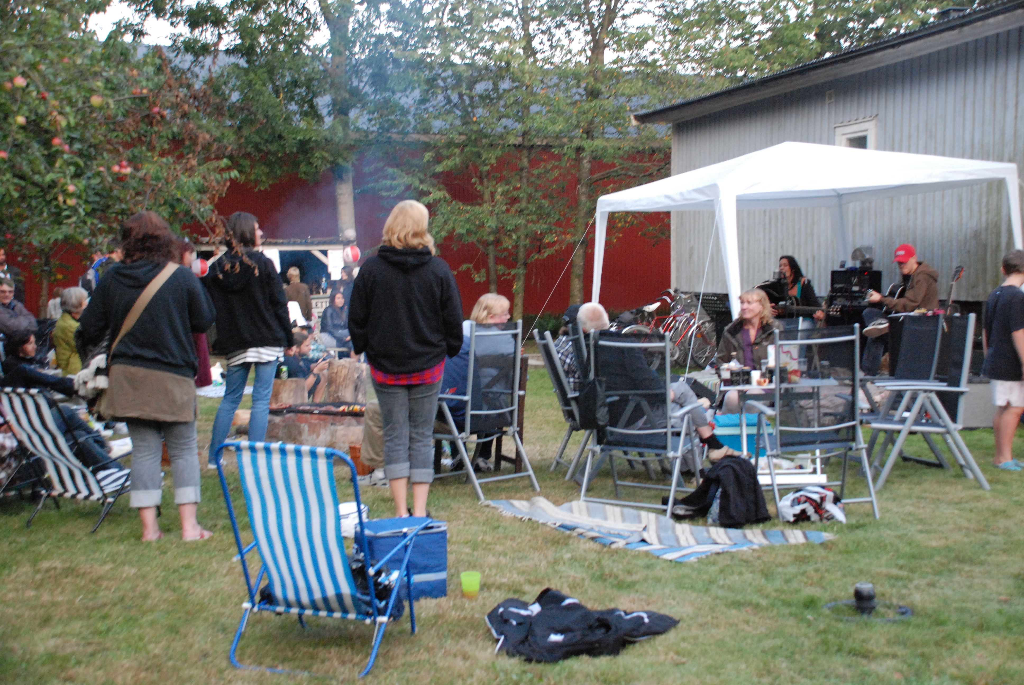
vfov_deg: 29.0
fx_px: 1324
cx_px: 512
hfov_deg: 42.3
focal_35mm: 46
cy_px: 342
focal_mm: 31
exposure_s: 1/25
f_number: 4.2
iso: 1600
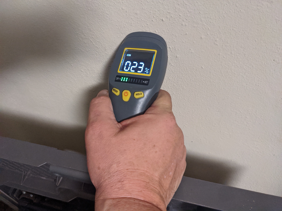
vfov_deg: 51.4
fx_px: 220
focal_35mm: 27
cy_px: 106
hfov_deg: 65.3
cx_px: 141
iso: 1093
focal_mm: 4.38
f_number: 1.73
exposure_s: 1/120
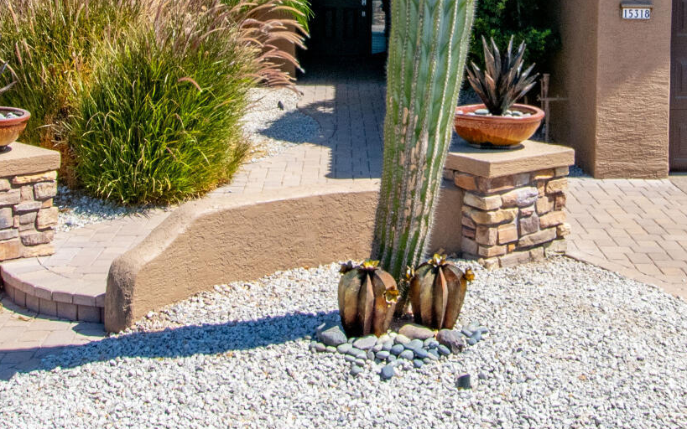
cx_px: 409
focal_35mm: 56
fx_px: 1049
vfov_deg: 22.2
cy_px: -10
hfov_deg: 36.2
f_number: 10
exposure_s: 1/400
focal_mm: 10
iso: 200
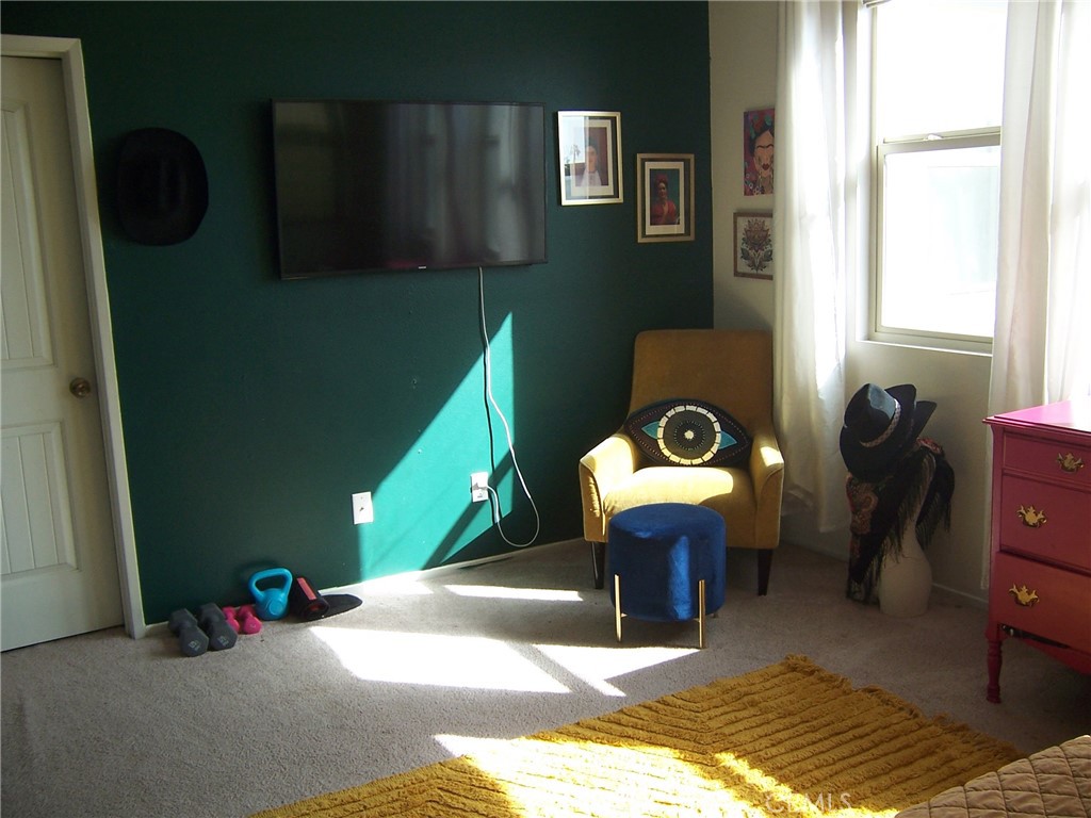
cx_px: 546
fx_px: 1040
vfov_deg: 42.9
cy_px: 409
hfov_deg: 55.4
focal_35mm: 33
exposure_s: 1/90
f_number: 2.8
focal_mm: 5.5
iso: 80
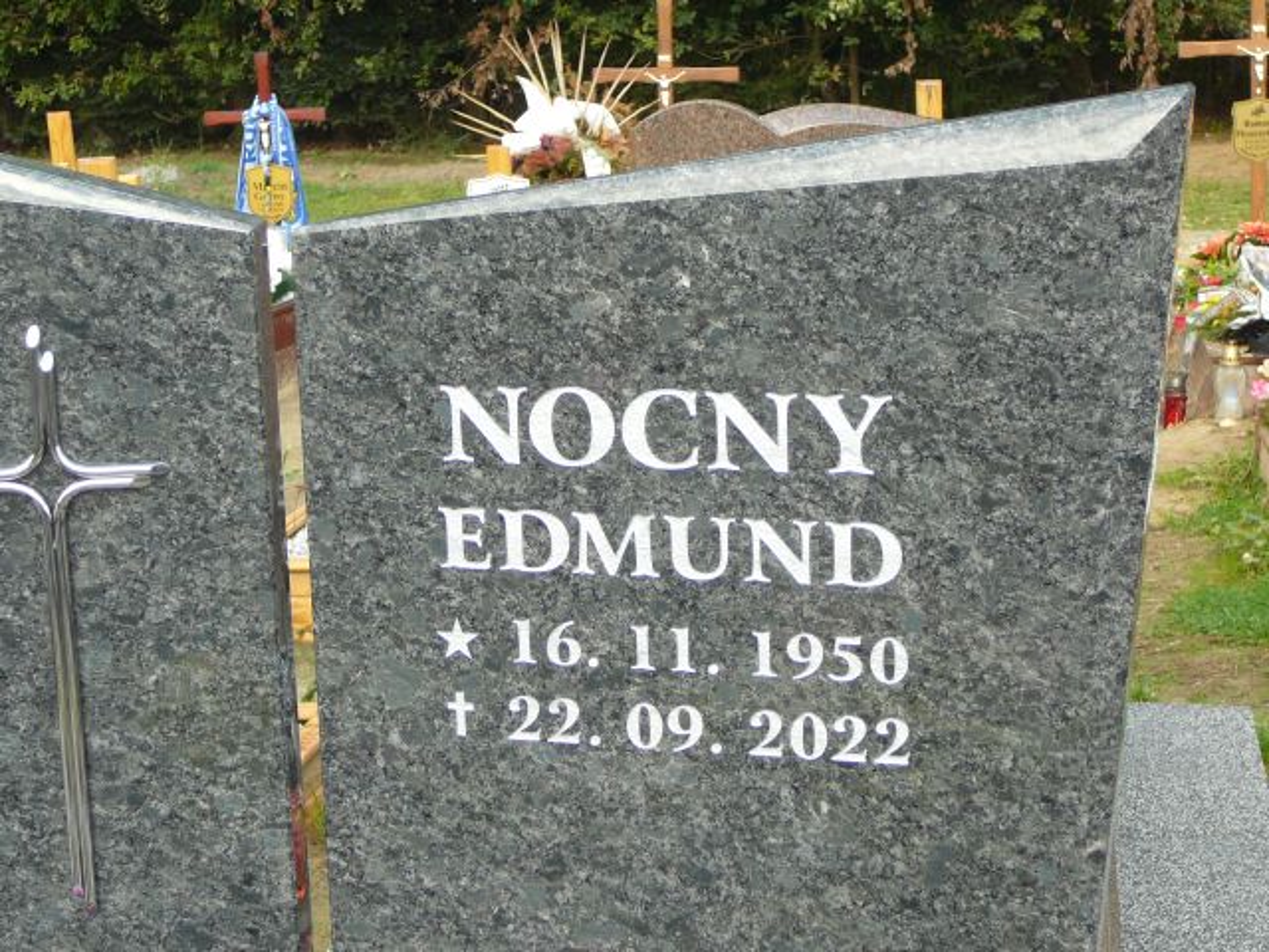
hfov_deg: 29.8
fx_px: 2383
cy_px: 476
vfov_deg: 22.6
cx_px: 634
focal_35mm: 65
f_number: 3.6
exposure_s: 1/160
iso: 80
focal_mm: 9.7
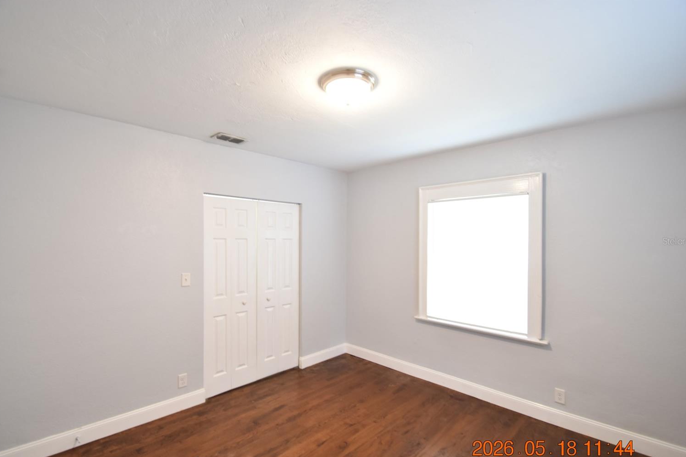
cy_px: 241
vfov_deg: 73.6
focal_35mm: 16
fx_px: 305
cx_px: 338
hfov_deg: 96.7
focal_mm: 10
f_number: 3.5
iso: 800
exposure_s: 1/30
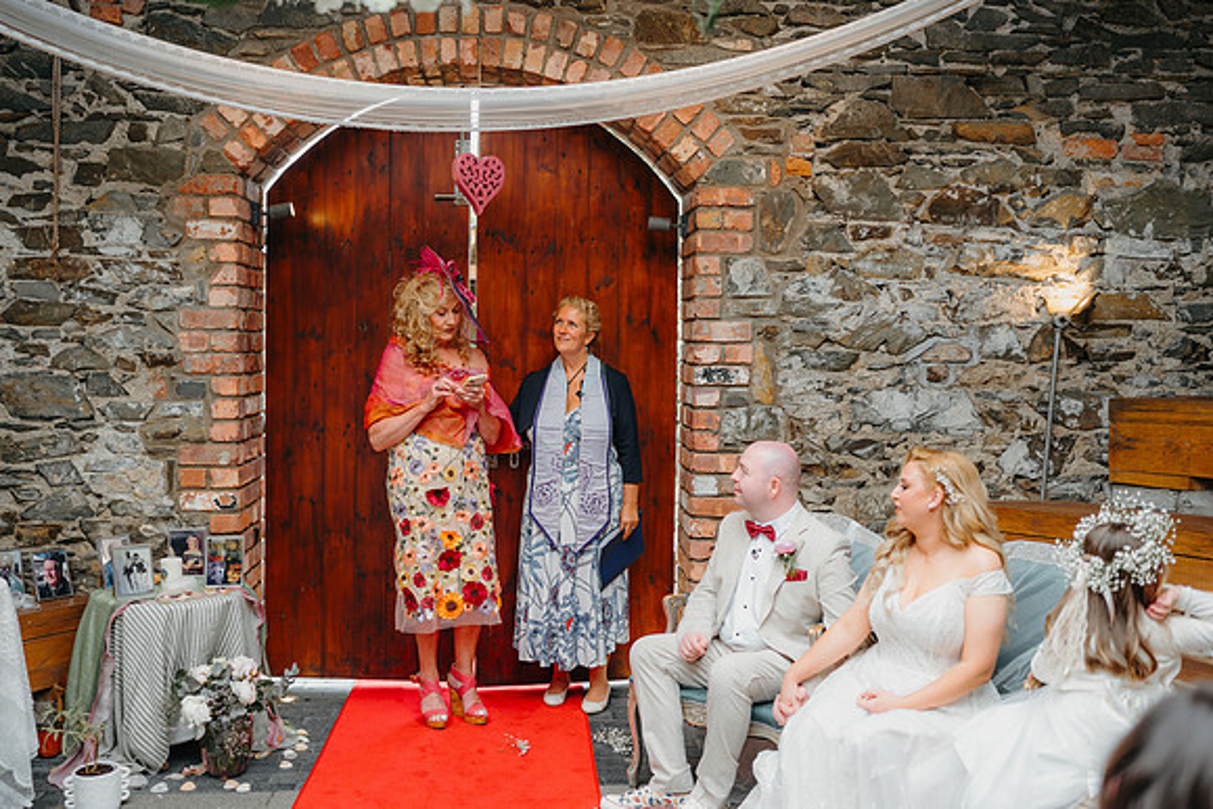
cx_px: 606
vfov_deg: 36.6
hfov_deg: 52.7
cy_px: 404
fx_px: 1224
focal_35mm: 36
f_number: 1.4
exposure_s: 1/400
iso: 100
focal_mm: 35
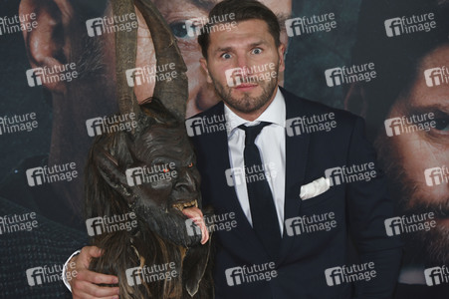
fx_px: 1496
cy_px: 150
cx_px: 224
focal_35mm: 120
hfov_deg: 17.1
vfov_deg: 11.4
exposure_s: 1/100
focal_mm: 120
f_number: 6.3
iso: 1250
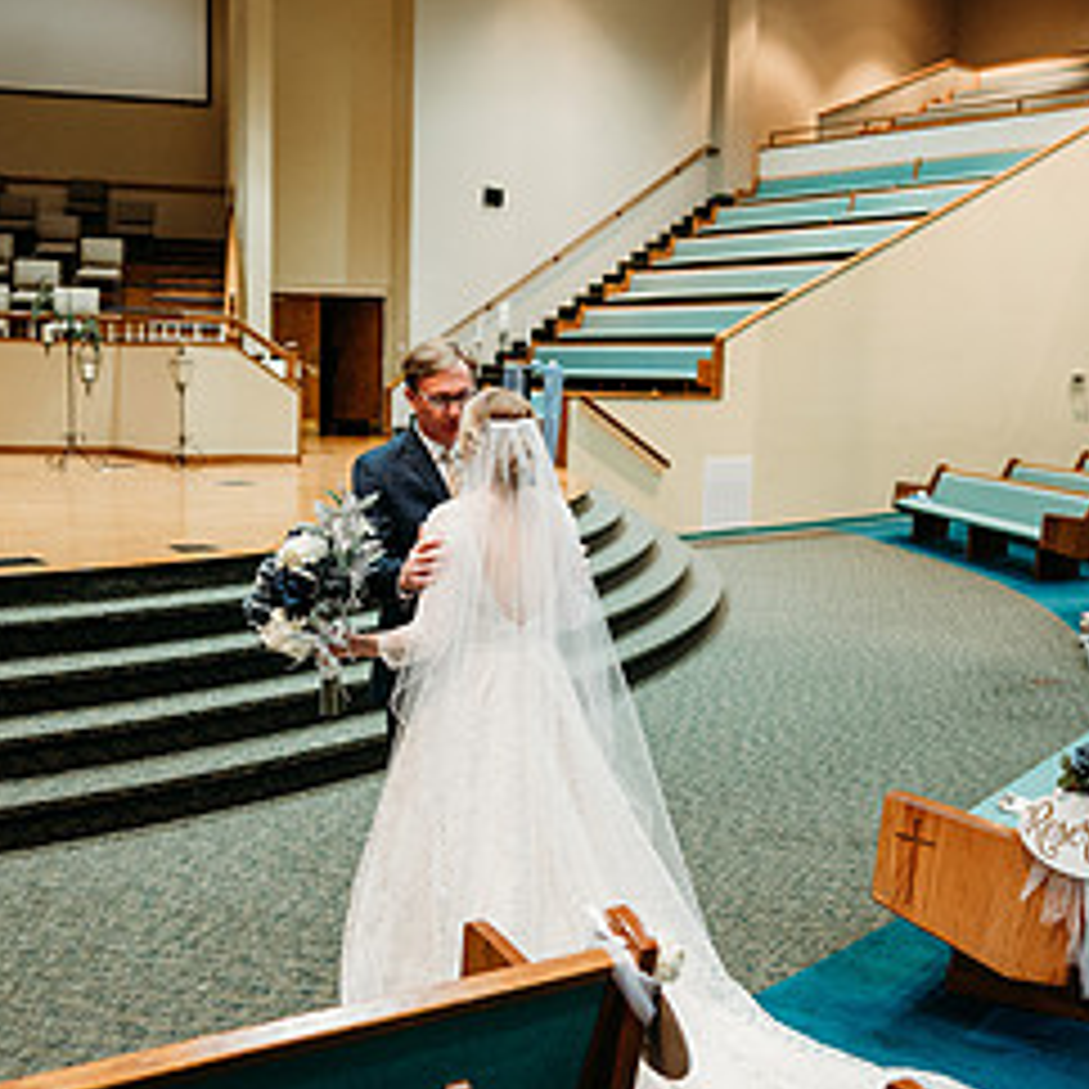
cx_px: 522
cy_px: 531
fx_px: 1353
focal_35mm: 38
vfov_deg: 43.9
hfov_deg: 43.8
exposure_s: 1/125
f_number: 1.8
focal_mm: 24
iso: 2000
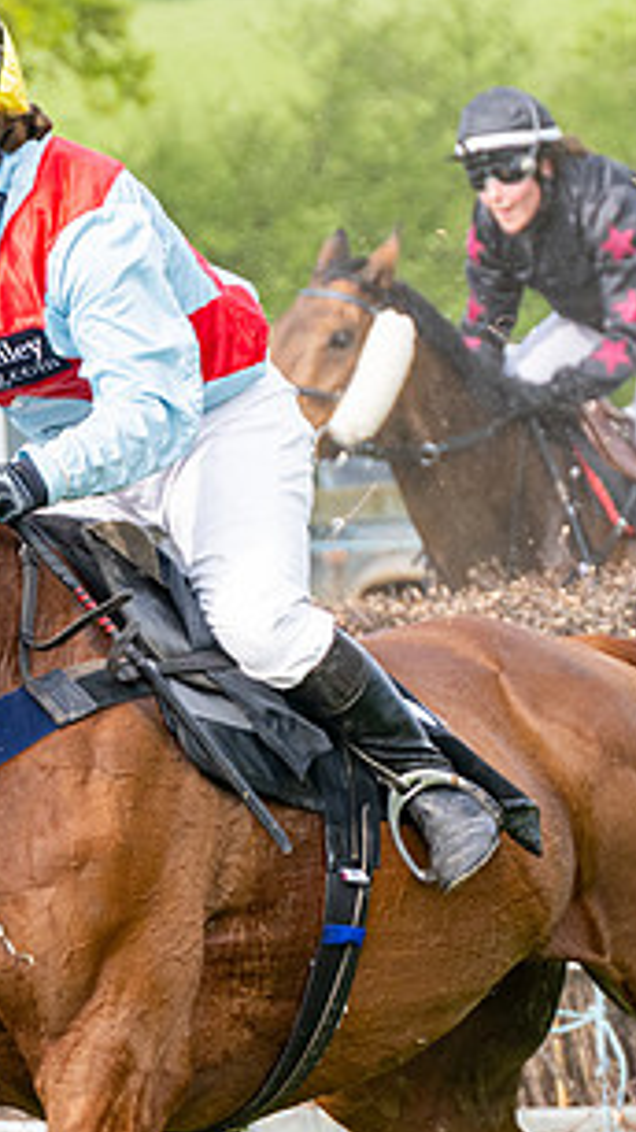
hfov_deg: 3.6
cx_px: 429
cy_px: 766
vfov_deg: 6.3
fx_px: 10199
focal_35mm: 340
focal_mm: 98
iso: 400
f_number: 4
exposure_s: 1/1600
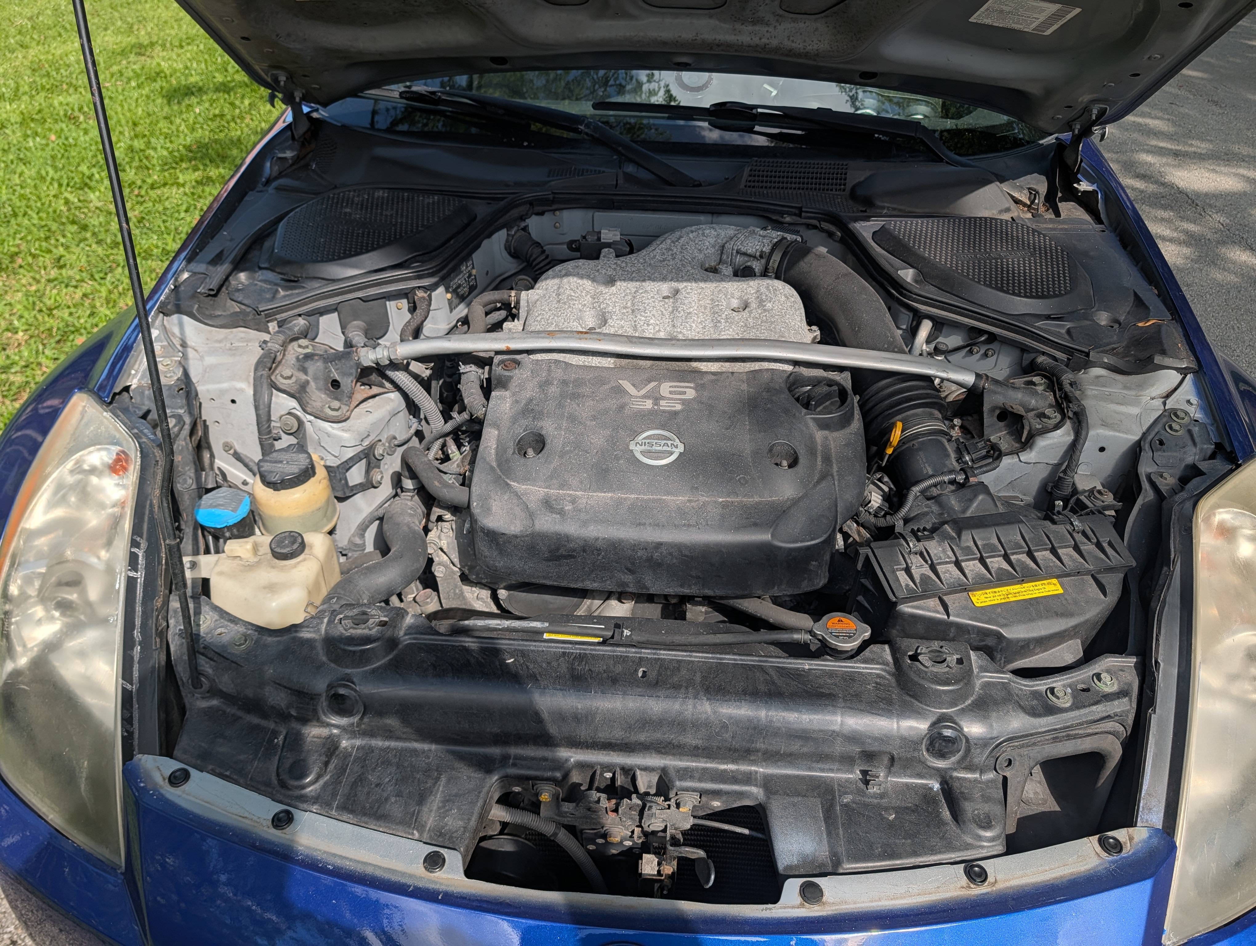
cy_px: 473
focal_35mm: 24
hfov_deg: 71.5
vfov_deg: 56.9
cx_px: 628
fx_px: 872
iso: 21
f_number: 1.68
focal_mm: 6.9
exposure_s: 1/7874
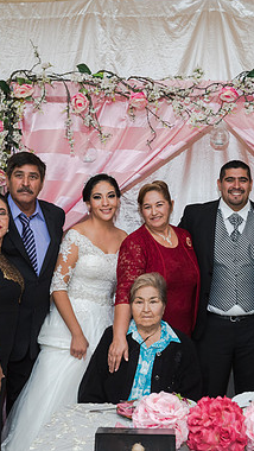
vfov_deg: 42.9
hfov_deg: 24.9
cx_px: 155
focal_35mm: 48
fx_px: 574
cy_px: 223
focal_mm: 30
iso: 1600
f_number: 3.5
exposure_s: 1/100
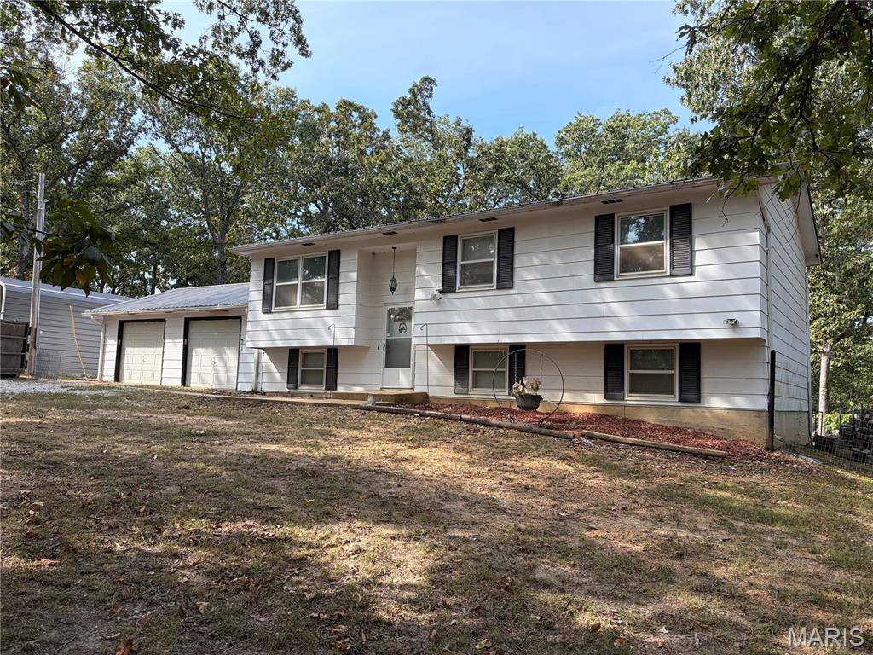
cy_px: 328
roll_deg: -1.6
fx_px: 656
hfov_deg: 67.3
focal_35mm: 26
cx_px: 436
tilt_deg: +6.5
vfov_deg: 53.1
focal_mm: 5.96
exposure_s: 1/1032
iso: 64
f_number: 1.6
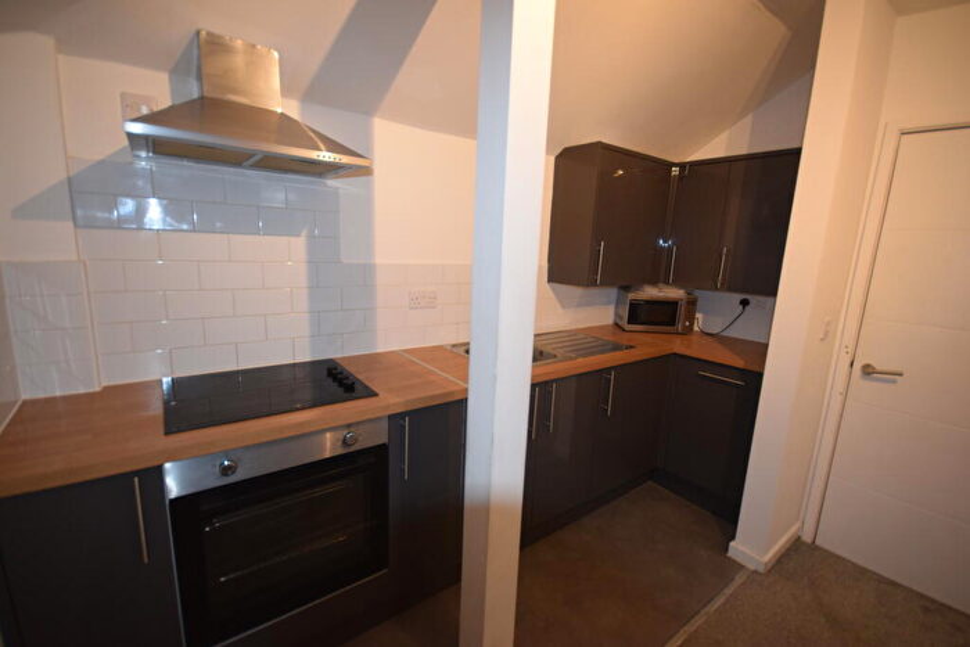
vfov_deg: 77.4
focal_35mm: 15
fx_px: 404
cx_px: 485
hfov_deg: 100.4
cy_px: 324
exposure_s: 1/60
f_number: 4
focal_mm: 10
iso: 800
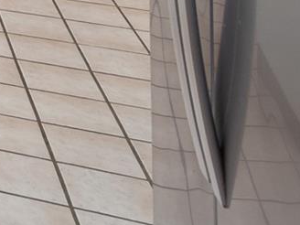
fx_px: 884
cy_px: -312
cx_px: -526
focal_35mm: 102
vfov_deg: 11.8
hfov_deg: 12.3
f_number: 9
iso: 320
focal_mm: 17
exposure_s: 1/15
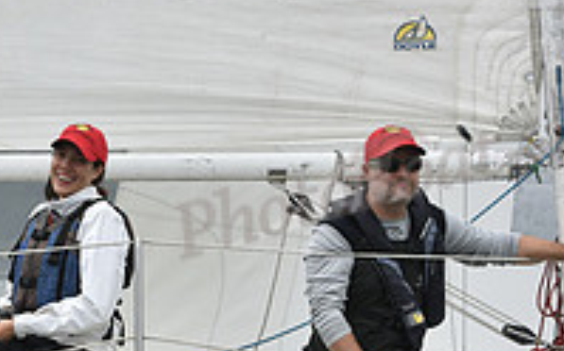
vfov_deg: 5.9
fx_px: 3425
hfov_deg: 9.4
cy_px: 372
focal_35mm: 223
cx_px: 31
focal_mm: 75
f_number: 6.3
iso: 400
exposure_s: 1/800
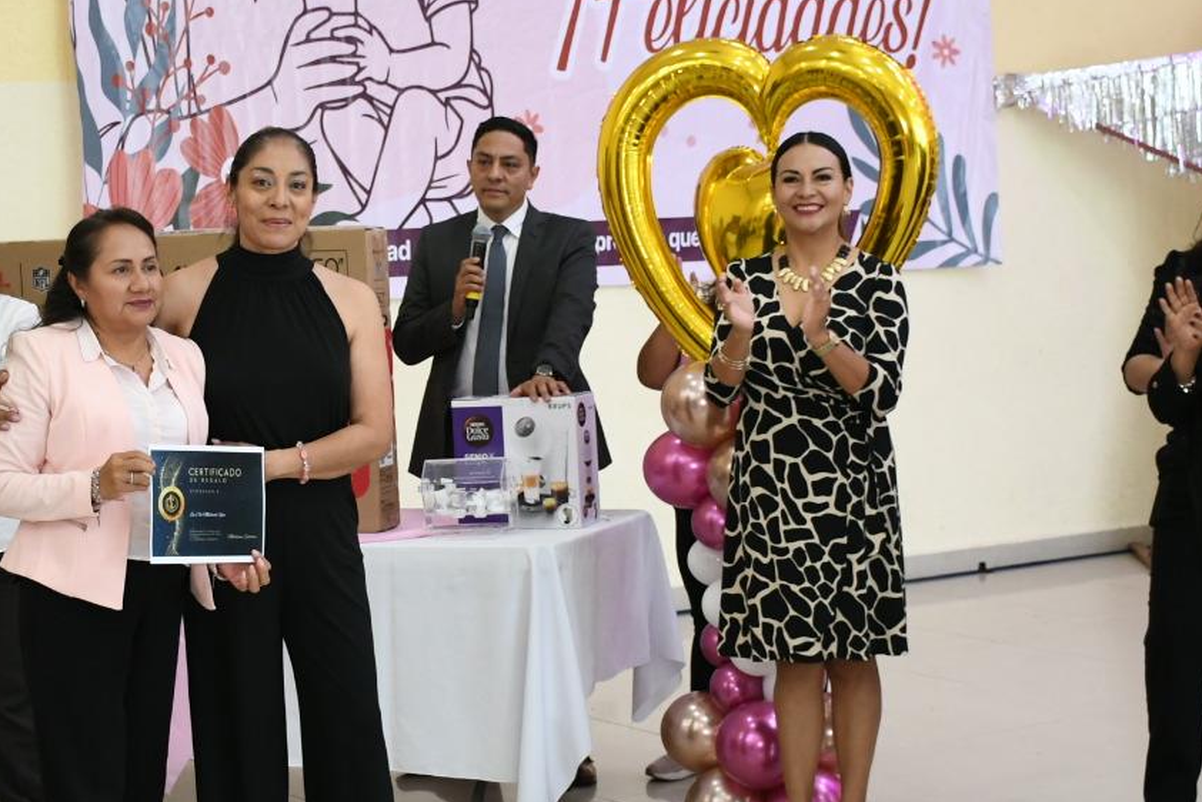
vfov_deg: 18.2
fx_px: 2505
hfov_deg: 26.8
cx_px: 388
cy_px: 412
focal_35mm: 75
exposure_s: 1/100
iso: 1250
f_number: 3.8
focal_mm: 26
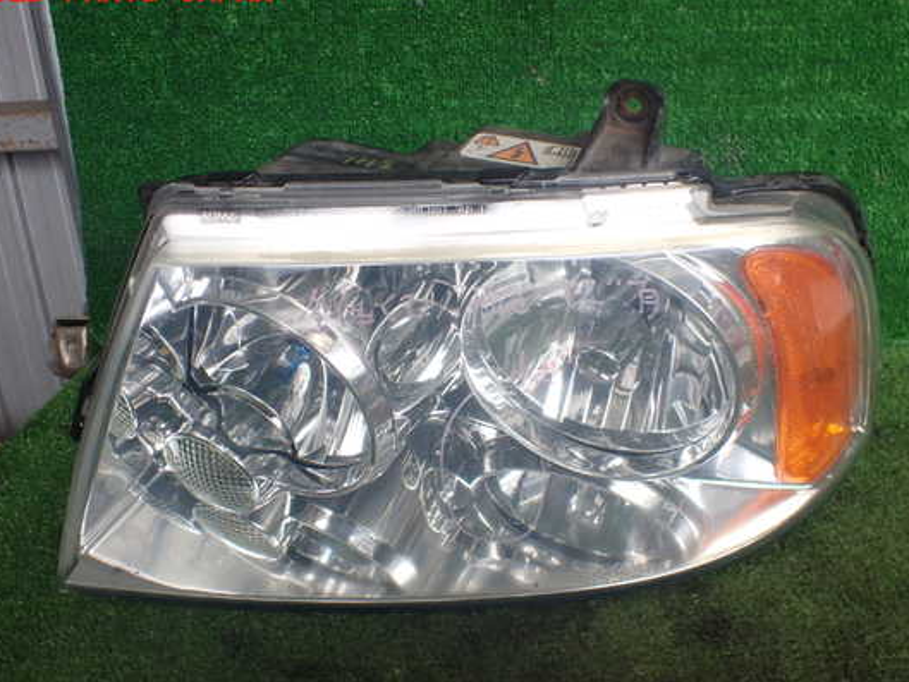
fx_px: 893
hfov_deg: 53.9
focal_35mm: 34
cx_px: 476
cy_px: 356
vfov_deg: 41.8
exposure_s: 1/125
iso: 200
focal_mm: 5.4
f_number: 2.3
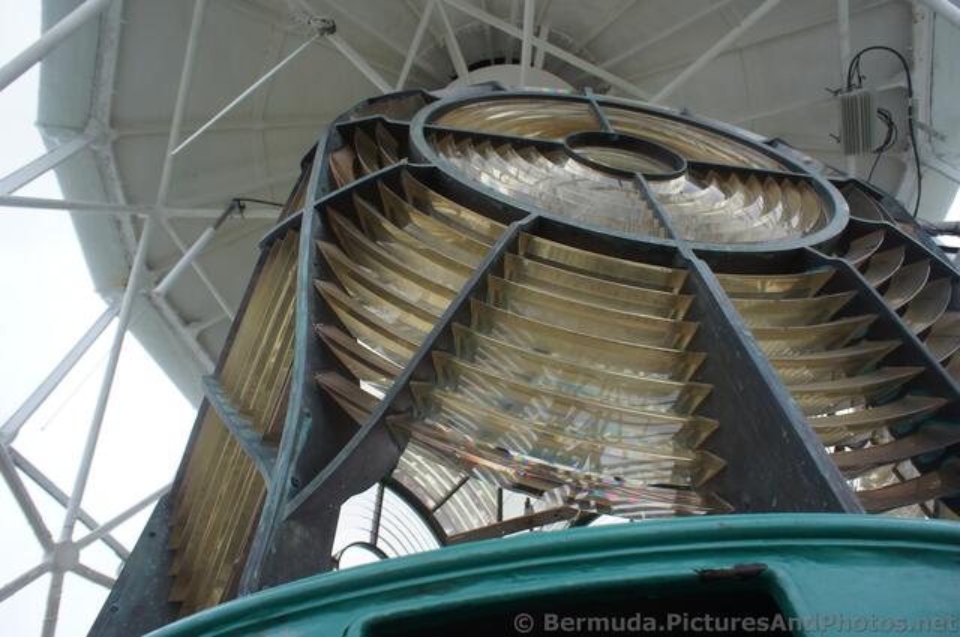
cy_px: 318
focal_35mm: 24
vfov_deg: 53.0
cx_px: 480
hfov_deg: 73.8
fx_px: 639
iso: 200
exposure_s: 1/160
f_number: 4
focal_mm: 16
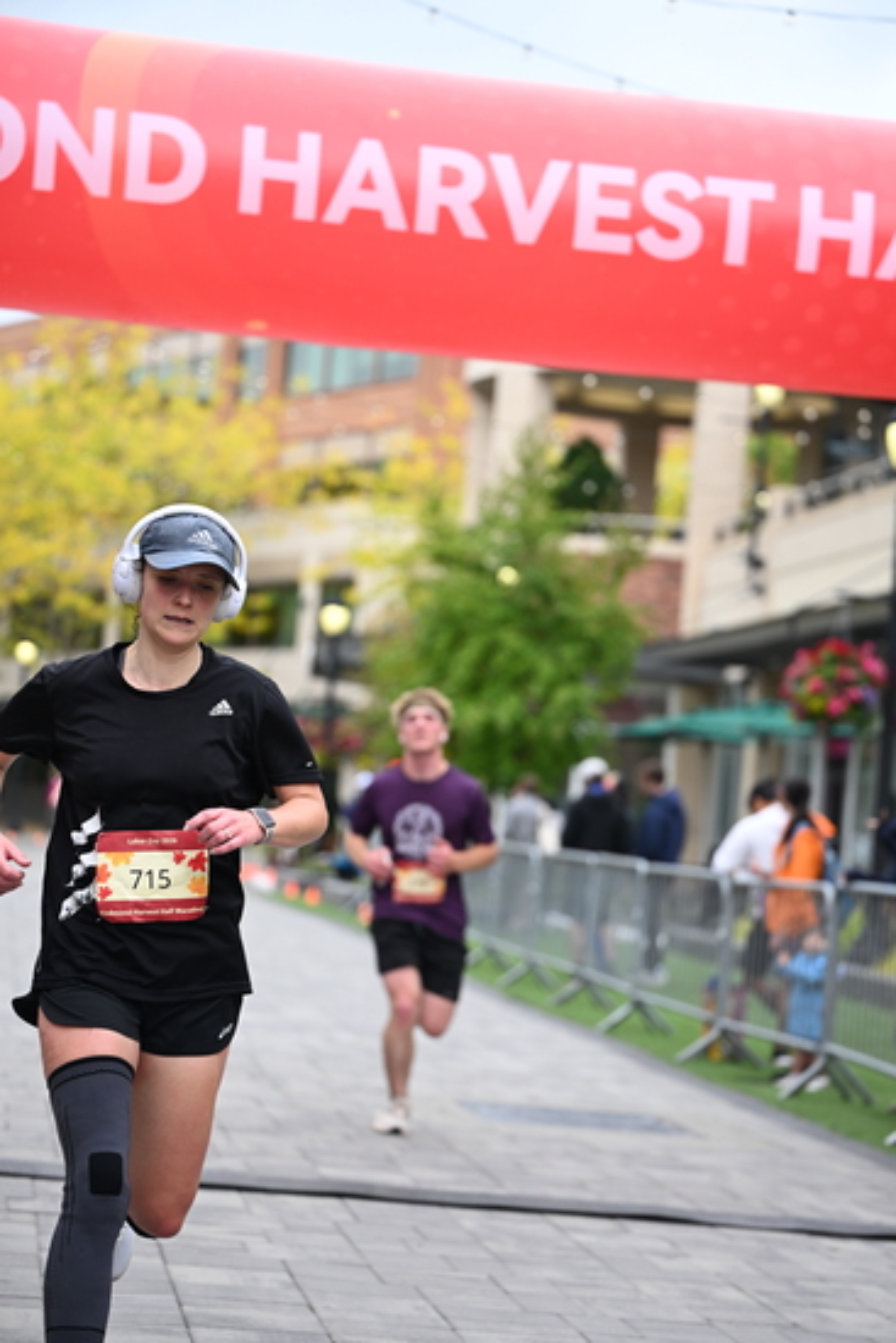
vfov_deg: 23.6
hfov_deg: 15.9
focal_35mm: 86
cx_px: 448
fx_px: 3208
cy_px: 672
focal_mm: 86
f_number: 2.8
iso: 640
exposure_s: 1/2000
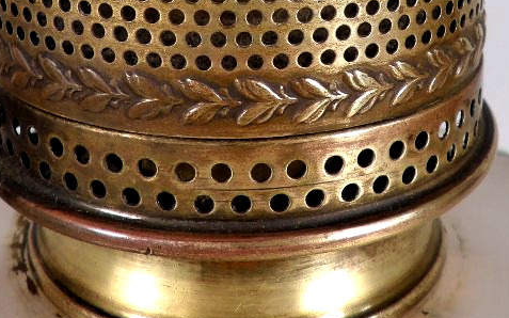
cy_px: -60
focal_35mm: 64
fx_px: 888
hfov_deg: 32.0
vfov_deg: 19.2
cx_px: 257
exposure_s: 1/33
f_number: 2.8
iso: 148
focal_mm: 4.3
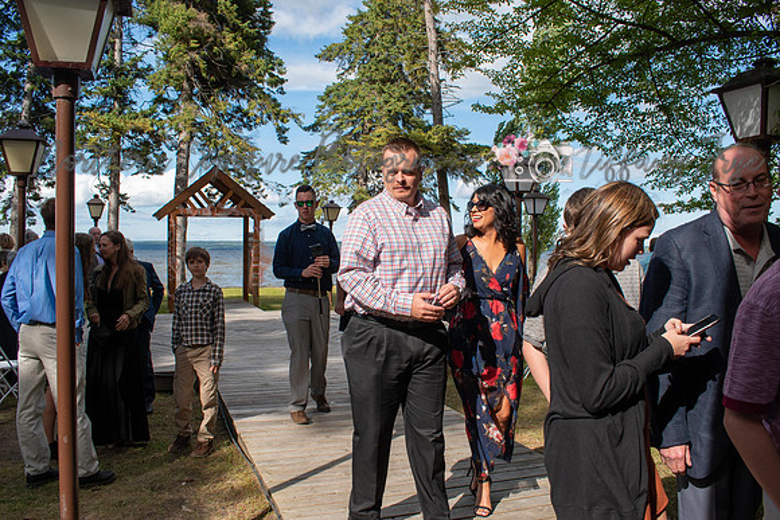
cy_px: 260
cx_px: 390
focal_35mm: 32
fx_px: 683
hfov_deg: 59.5
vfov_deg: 41.7
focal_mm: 21
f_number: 9
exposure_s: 1/320
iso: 200
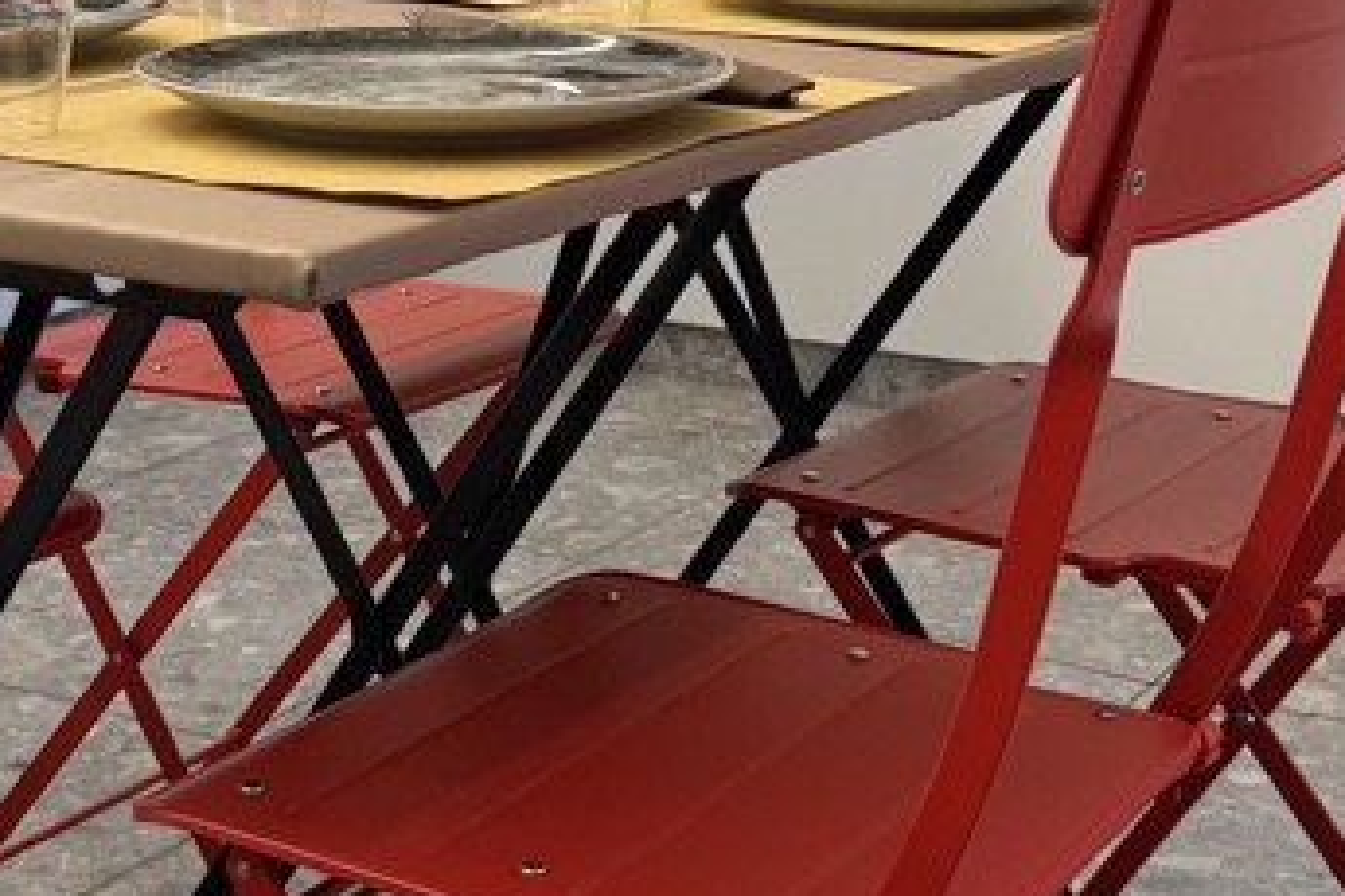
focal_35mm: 74
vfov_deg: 18.0
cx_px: 398
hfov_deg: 27.1
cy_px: 39
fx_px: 2765
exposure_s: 1/50
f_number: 1.78
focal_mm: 6.76
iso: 200
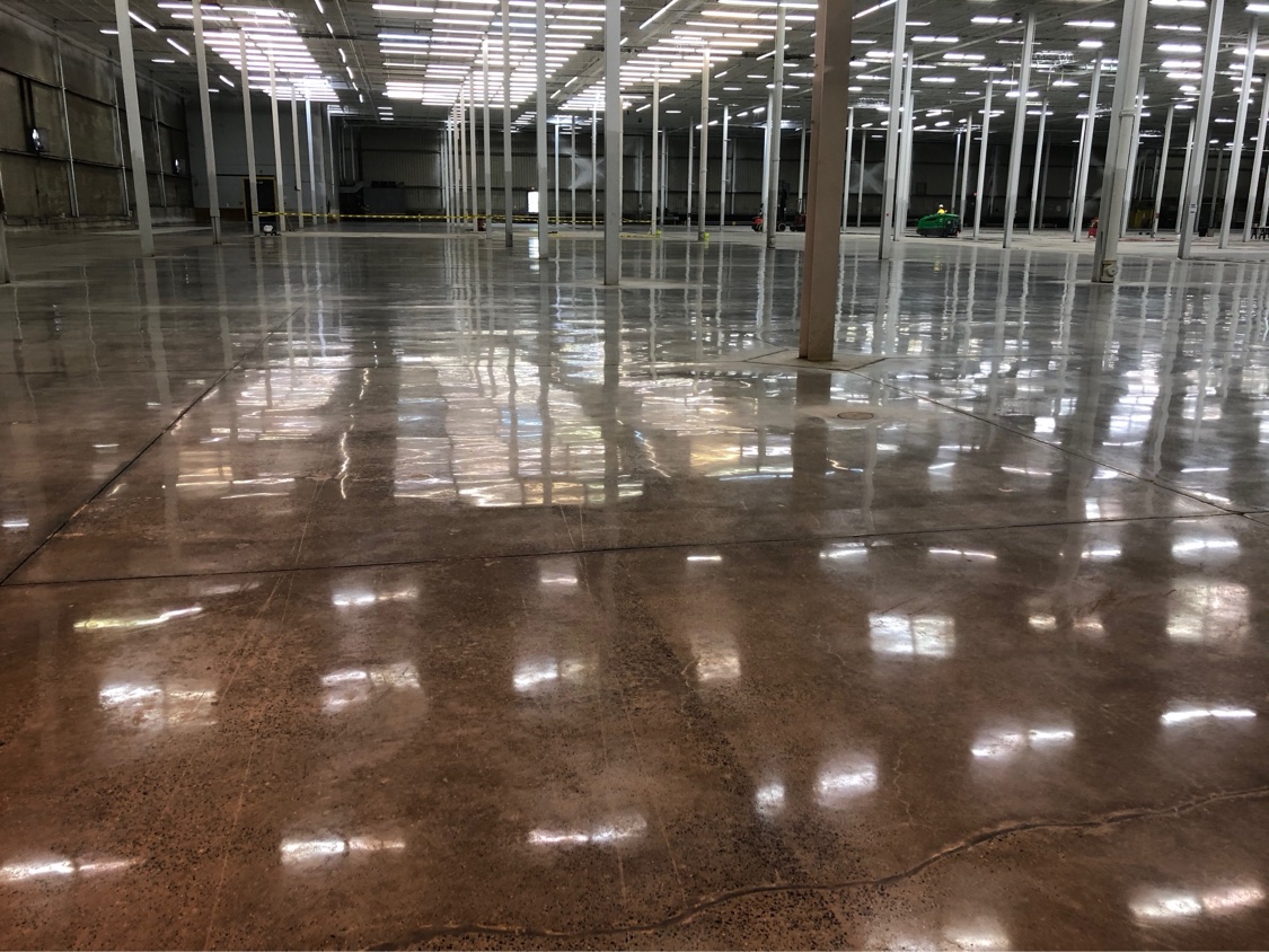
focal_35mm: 28
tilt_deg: -14.9
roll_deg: -1.2
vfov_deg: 49.8
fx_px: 1027
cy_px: 476
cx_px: 634
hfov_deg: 63.4
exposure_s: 1/24
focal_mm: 3.99
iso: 40
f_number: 1.8
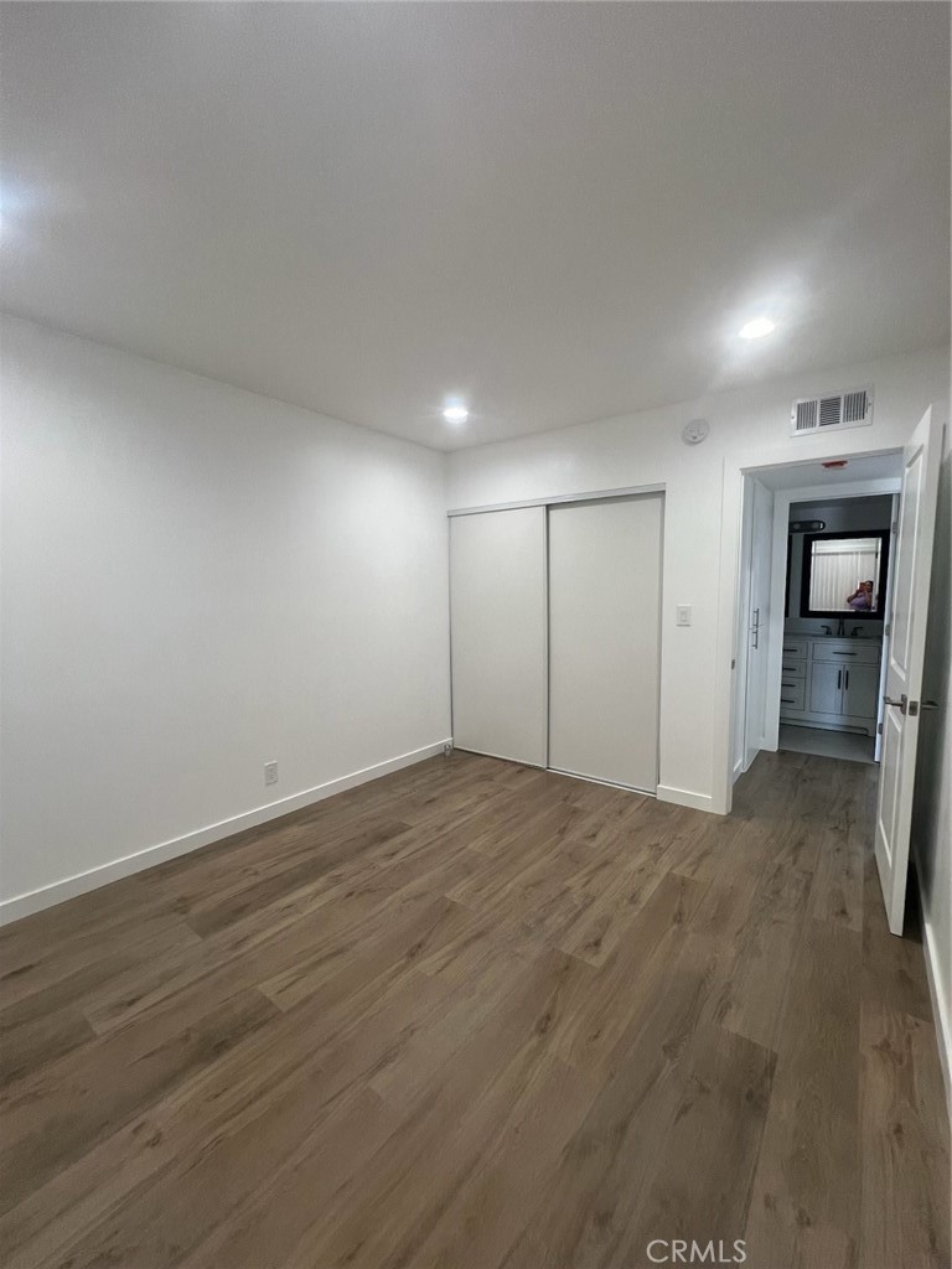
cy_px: 634
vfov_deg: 106.2
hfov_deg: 89.9
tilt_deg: -4.5
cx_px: 476
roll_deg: +0.3
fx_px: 477
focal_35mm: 13
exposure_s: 1/120
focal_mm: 1.57
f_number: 1.8
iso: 100
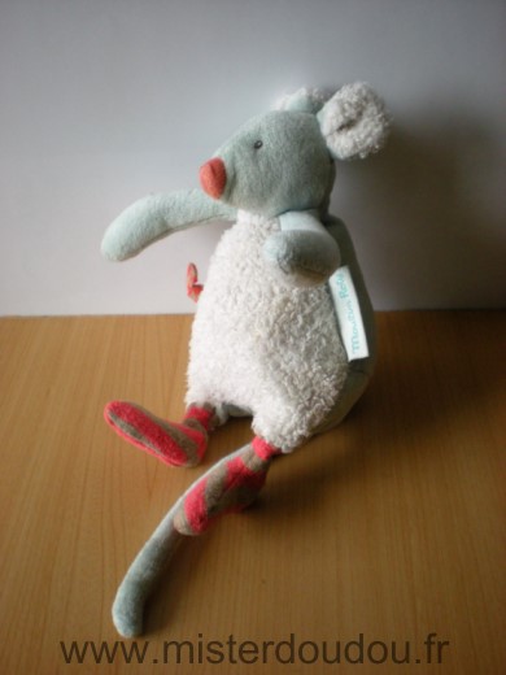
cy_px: 338
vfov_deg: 49.0
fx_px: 741
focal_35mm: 38
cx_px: 253
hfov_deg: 37.7
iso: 200
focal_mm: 6.3
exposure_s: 1/47.1
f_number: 3.1
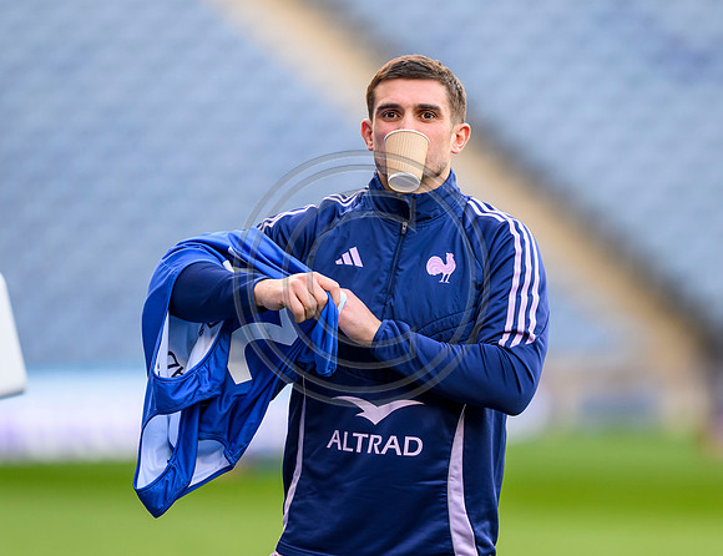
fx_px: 11748
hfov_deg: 3.5
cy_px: 203
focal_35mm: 557
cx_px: 376
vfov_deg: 2.7
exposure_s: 1/1250
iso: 1250
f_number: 3.2
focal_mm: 400
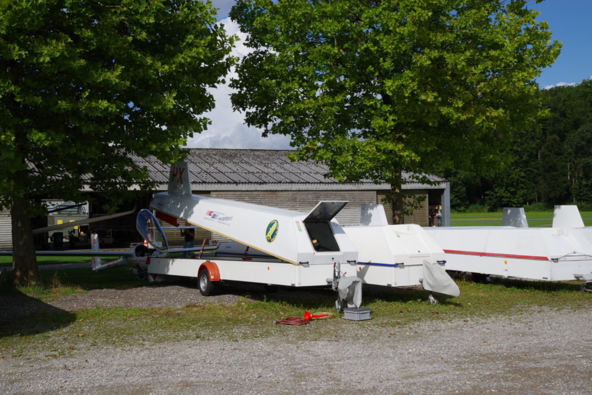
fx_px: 822
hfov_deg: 39.6
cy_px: 198
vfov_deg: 27.0
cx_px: 296
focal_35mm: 50
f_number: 22
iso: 200
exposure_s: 1/100
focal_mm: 50
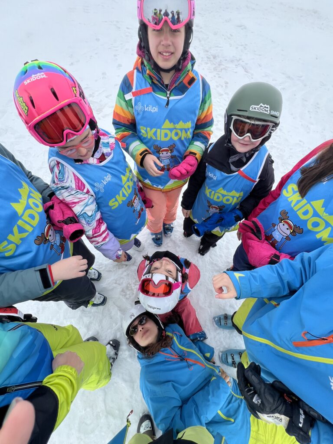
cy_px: 222
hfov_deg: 89.9
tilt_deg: -58.5
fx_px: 167
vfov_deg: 106.2
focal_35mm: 13
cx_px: 166
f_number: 1.8
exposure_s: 1/589
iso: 32
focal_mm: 1.57
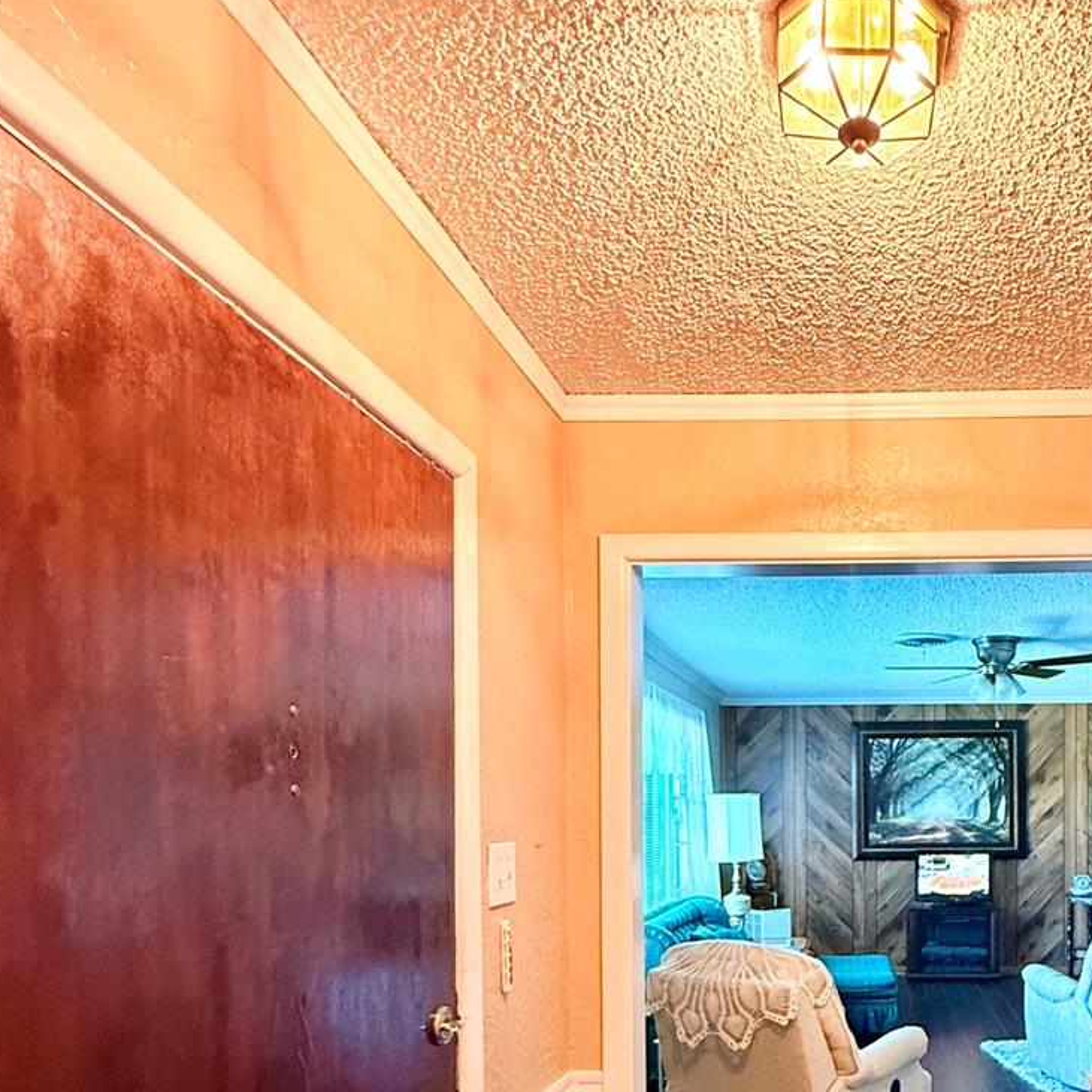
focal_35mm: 26
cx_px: 850
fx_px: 928
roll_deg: -0.1
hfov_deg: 57.1
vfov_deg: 57.6
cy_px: 829
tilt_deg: +0.0
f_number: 2.2
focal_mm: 2.22
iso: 640
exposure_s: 1/60
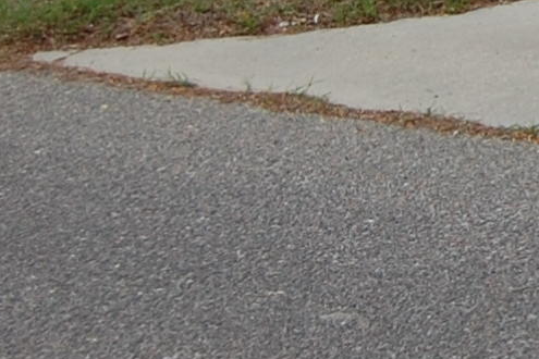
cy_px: -474
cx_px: 1564
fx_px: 3533
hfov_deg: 7.7
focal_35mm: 236
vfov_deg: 5.6
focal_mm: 26
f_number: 7.1
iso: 200
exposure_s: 1/200
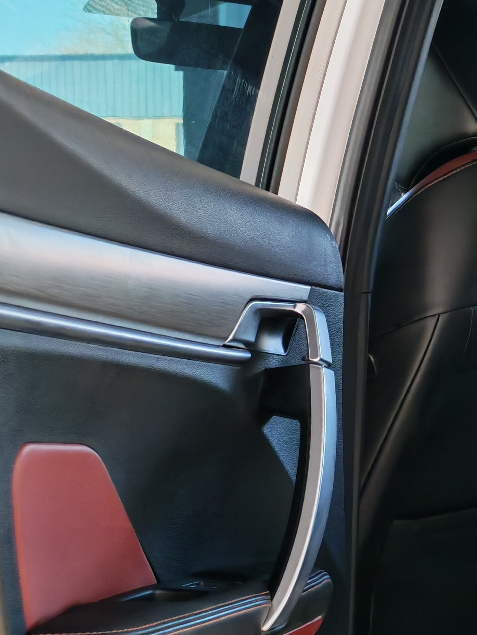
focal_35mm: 119
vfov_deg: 16.6
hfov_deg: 12.1
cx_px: 610
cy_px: 325
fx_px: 2187
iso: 250
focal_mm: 6.12
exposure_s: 1/50
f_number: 1.9
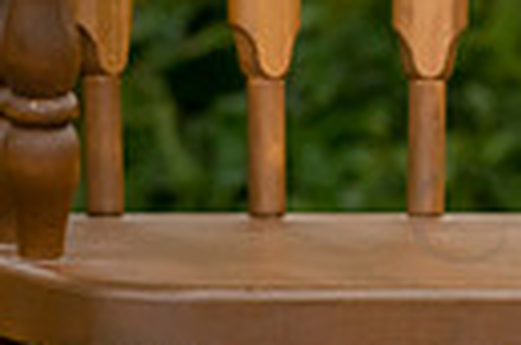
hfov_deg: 3.4
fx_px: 8590
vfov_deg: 2.3
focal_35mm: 595
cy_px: 375
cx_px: 1140
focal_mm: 125
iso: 500
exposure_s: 1/320
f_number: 10
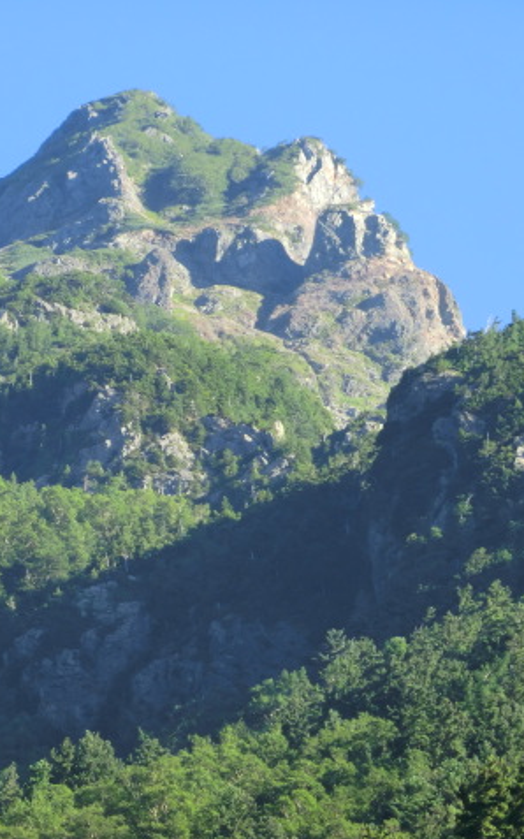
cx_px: 135
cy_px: 420
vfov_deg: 7.4
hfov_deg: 4.6
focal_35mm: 283
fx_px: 6468
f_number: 5.2
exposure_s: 1/125
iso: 80
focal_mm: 35.7
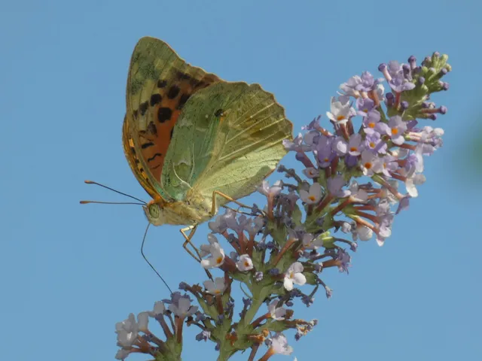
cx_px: 241
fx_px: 4720
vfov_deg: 4.4
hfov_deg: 5.8
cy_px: 180
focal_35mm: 339
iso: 80
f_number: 5.6
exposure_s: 1/200
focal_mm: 60.8
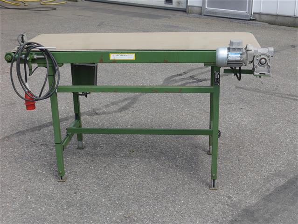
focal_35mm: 56
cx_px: 149
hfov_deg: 34.3
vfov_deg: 26.1
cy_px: 112
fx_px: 482
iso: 160
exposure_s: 1/250
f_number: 8
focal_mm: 28
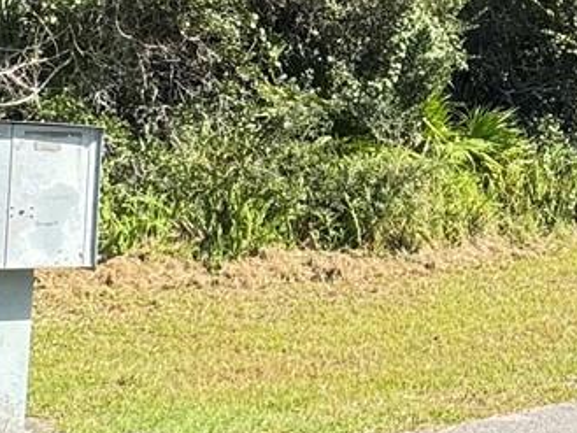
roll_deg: -2.1
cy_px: 123
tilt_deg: -1.2
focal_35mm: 68
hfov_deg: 26.1
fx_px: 1134
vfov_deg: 21.5
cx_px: 656
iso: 40
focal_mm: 2.22
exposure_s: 1/392
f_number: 2.2
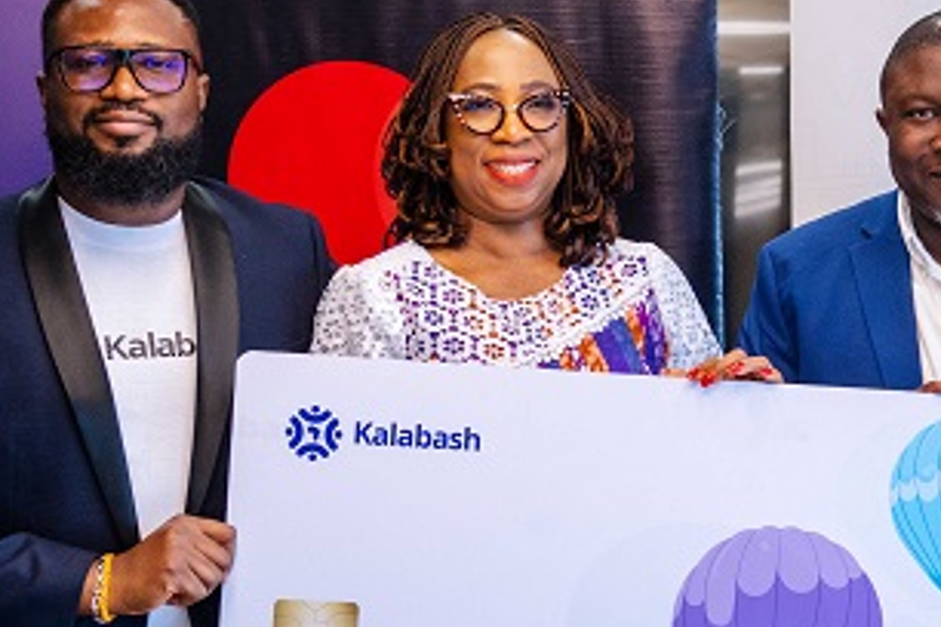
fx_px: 2614
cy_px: 363
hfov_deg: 20.2
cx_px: 740
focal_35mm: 100
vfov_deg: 13.7
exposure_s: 1/200
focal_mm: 48
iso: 2000
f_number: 3.5
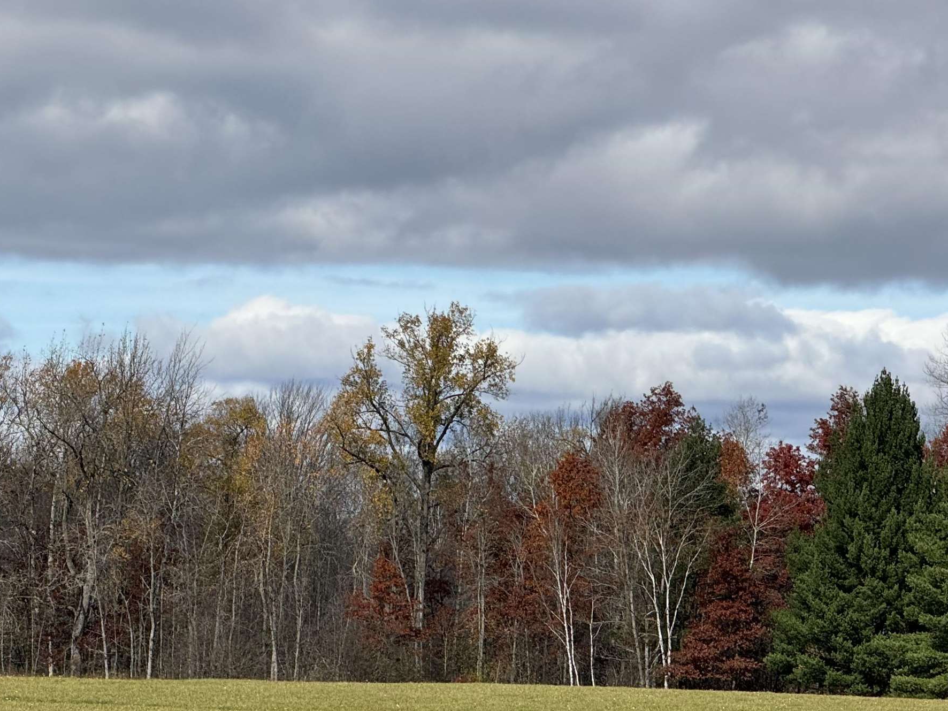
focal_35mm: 208
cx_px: 233
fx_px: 5696
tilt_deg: +2.4
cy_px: 381
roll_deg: -2.2
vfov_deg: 7.1
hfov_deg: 9.5
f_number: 2.8
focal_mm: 15.66
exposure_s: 1/2212
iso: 50
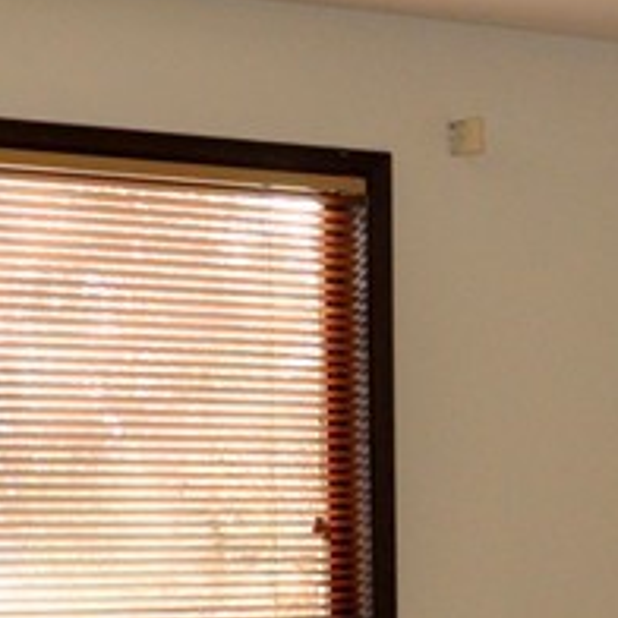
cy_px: 804
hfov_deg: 12.8
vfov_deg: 13.3
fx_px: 2565
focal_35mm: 127
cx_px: 1006
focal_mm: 18
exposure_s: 1/125
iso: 640
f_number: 3.5
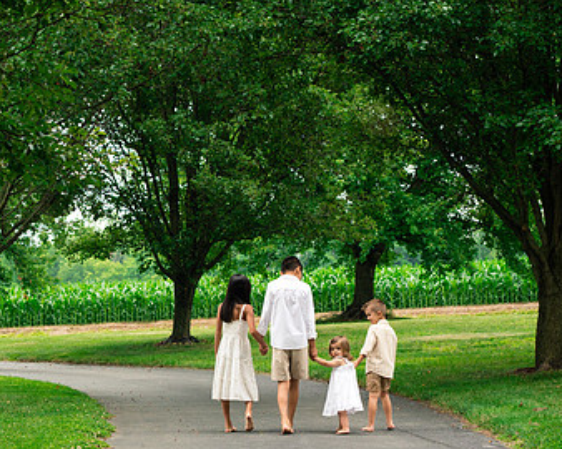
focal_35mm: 137
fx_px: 2277
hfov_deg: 14.0
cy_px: 240
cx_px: 93
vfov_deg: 11.3
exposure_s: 1/320
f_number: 5
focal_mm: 85
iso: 400
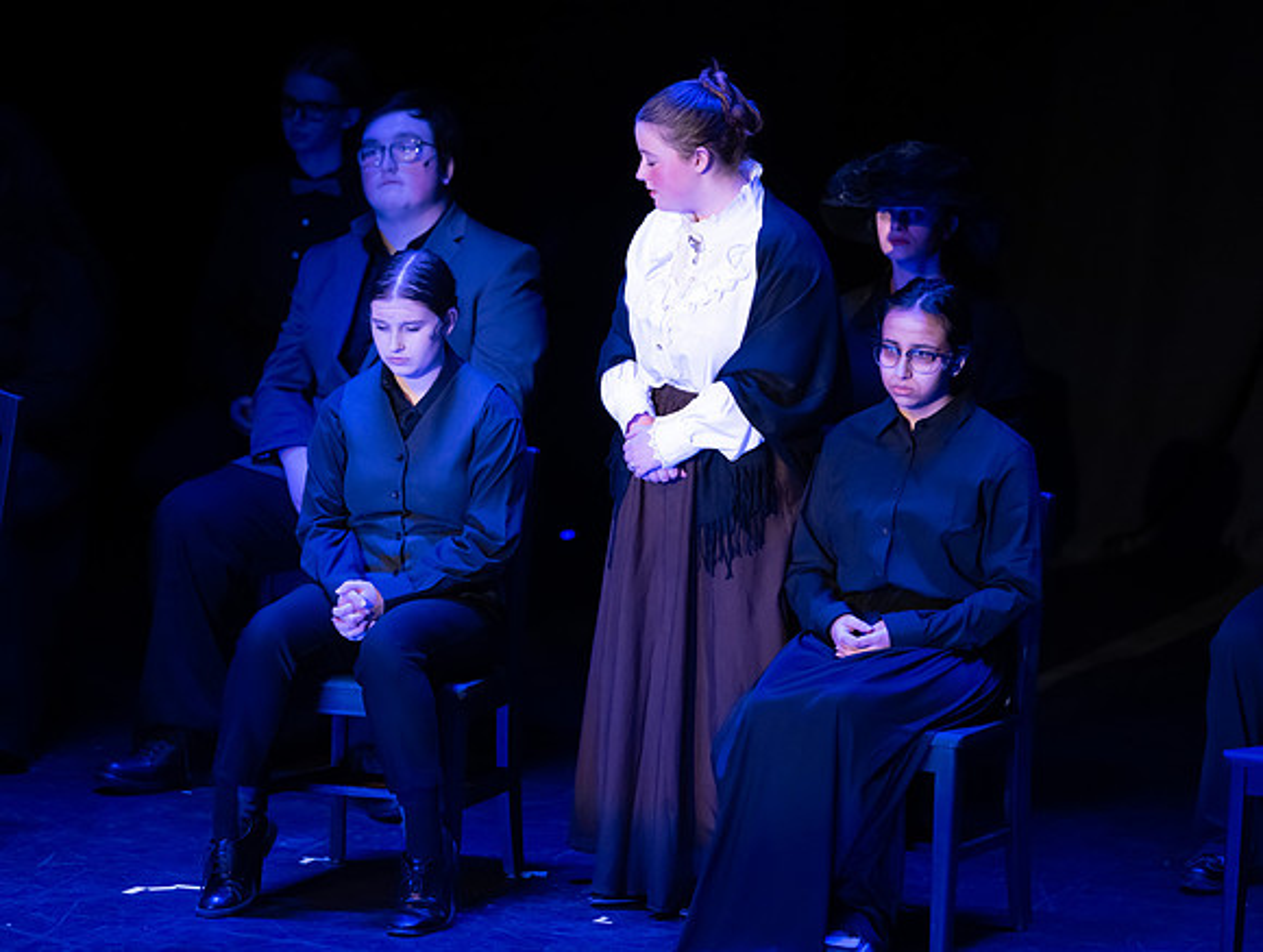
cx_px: 632
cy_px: 476
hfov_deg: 6.0
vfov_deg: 4.5
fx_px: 12134
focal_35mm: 332
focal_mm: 300
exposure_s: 1/200
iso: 5000
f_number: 2.8
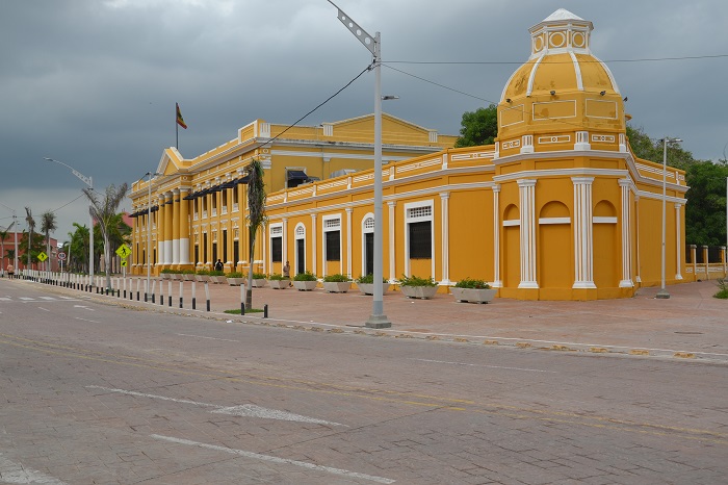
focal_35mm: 39
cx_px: 364
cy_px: 242
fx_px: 788
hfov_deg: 49.6
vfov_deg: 34.2
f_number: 7.1
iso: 100
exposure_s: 1/200
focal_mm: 26
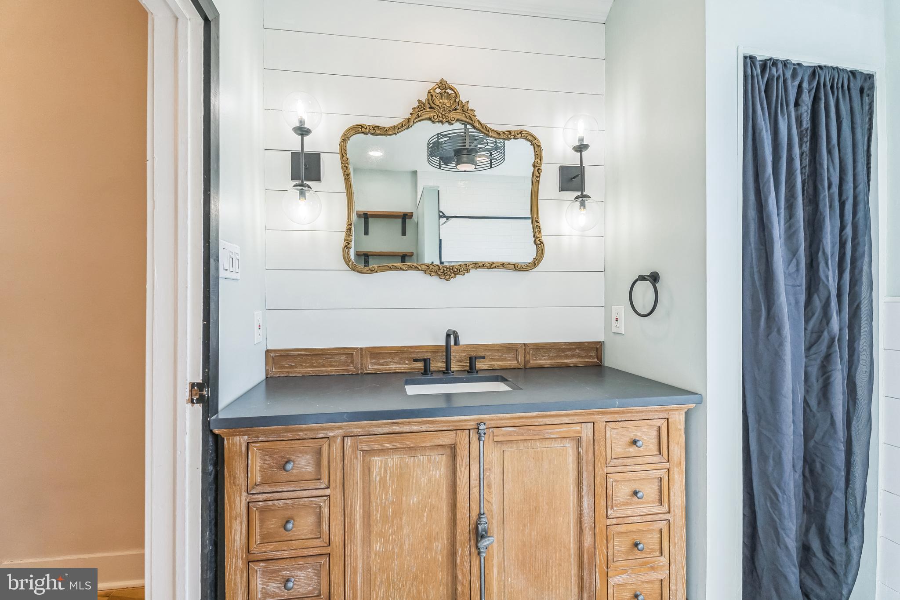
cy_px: 300
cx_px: 450
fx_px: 412
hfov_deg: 95.0
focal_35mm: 16
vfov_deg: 72.0
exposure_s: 1/250
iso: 640
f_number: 5.6
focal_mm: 16.5
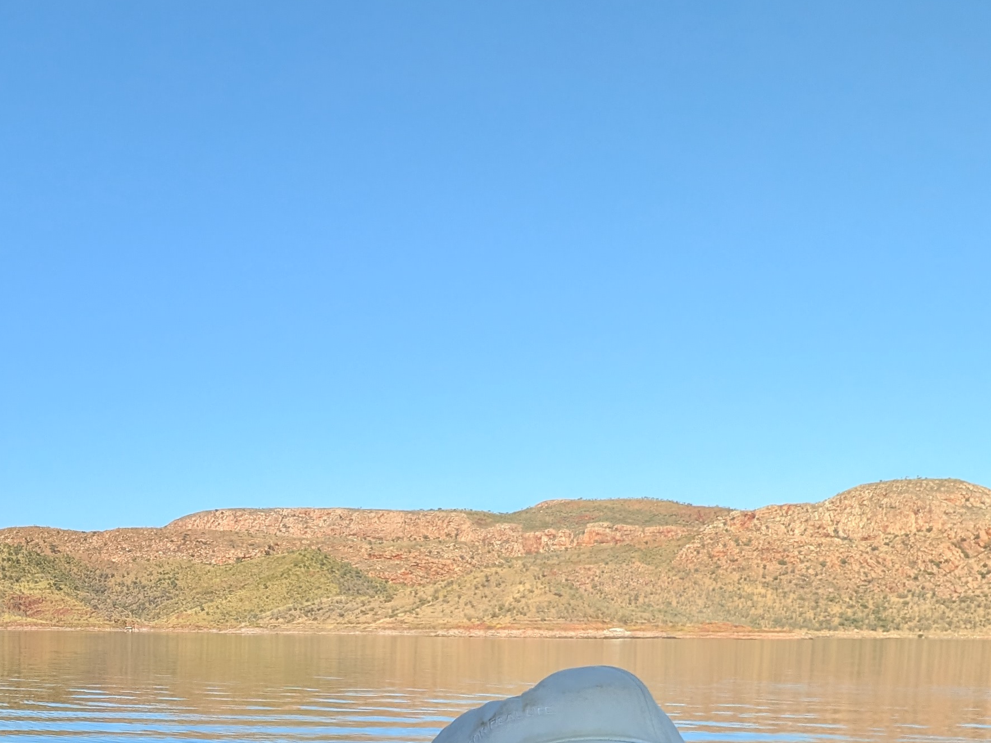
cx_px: 35
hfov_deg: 36.3
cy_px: 752
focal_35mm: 48
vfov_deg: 28.3
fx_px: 1374
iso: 43
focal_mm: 2.74
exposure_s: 1/1285
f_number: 2.2
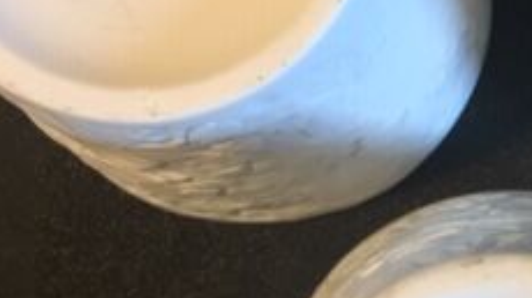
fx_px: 1241
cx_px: 553
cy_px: 196
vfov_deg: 13.7
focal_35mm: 88
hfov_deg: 23.1
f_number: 2.2
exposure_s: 1/33
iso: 125
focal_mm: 4.15
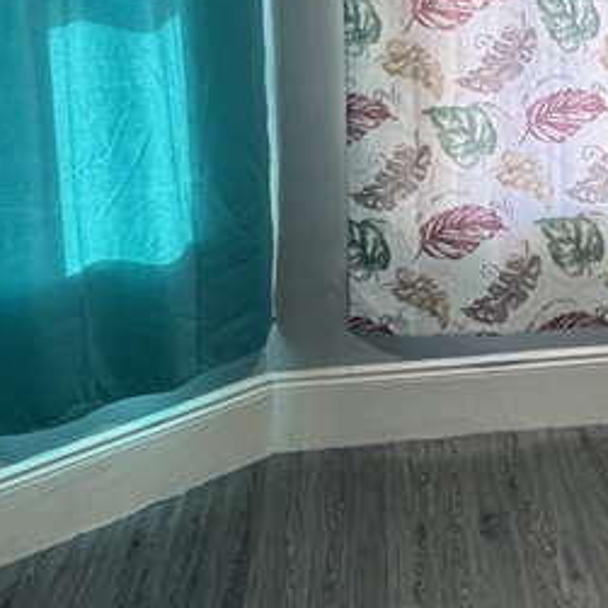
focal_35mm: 65
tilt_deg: -2.4
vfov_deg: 25.4
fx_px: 1292
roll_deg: +0.6
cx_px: 635
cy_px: 27
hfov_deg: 25.0
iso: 160
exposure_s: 1/120
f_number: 1.78
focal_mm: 6.76
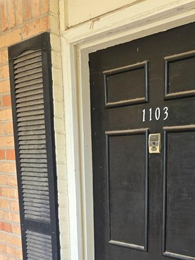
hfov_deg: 34.2
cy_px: 227
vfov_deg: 42.5
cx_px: 152
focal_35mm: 41
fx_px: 308
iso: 40
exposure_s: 1/180
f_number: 1.8
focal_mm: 5.4
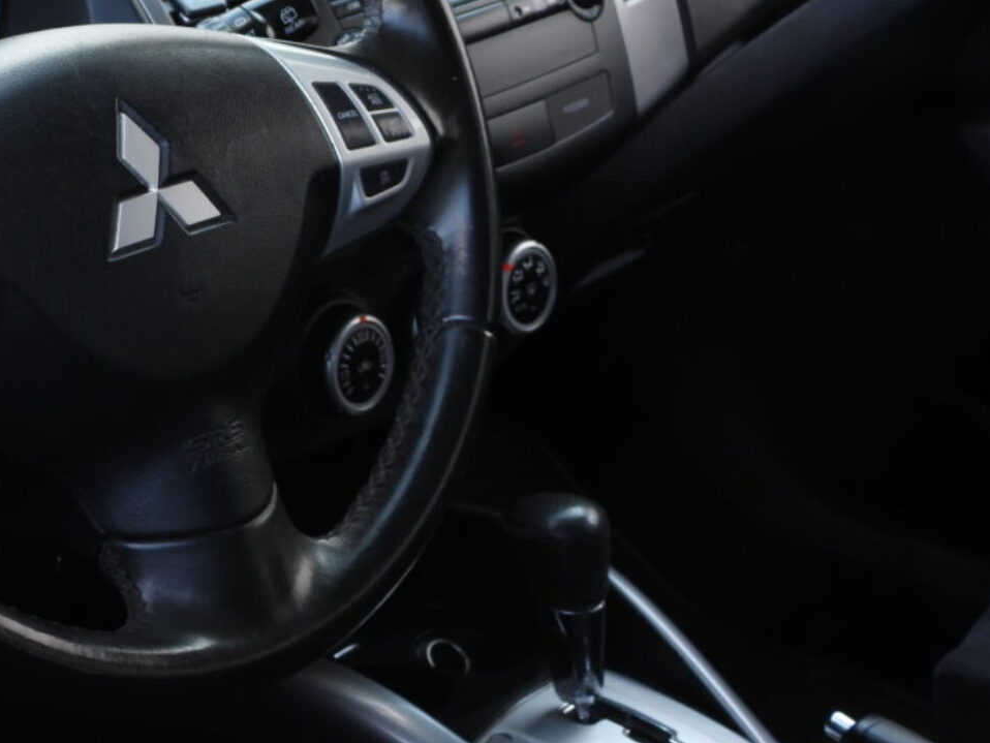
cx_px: 179
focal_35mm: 92
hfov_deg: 21.0
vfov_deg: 16.0
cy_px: 183
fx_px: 2632
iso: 100
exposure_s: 1/50
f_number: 3.5
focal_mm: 9.8
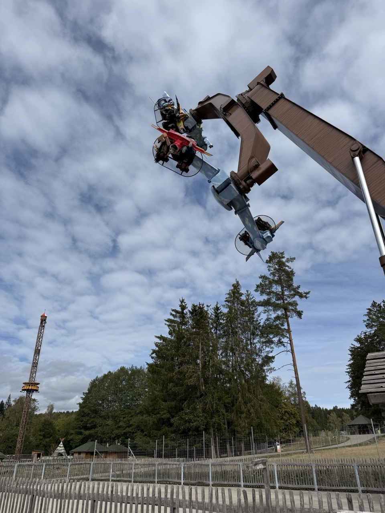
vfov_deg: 71.6
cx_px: 192
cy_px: 256
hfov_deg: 56.8
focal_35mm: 24
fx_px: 356
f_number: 1.78
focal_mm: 6.76
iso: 80
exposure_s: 1/7353
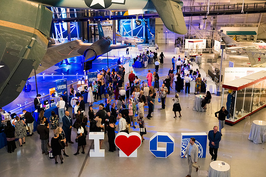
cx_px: 133
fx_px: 259
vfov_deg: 37.9
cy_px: 88
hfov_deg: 54.4
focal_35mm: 35
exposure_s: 1/50
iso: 4000
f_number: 4
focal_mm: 35
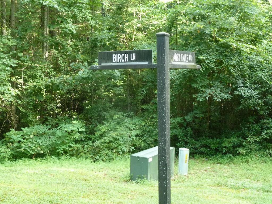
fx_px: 464
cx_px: 136
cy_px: 102
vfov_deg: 24.8
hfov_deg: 32.7
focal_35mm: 59
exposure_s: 1/40
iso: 320
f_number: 3.9
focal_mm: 9.7
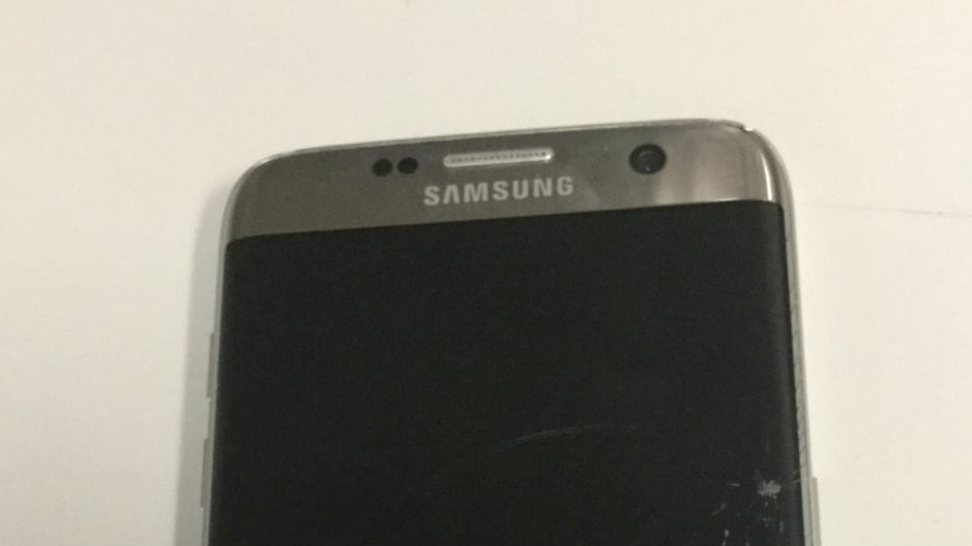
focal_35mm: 55
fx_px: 1417
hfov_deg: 37.8
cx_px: 539
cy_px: 764
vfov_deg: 19.6
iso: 200
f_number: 2.4
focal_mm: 3.3
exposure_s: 1/25
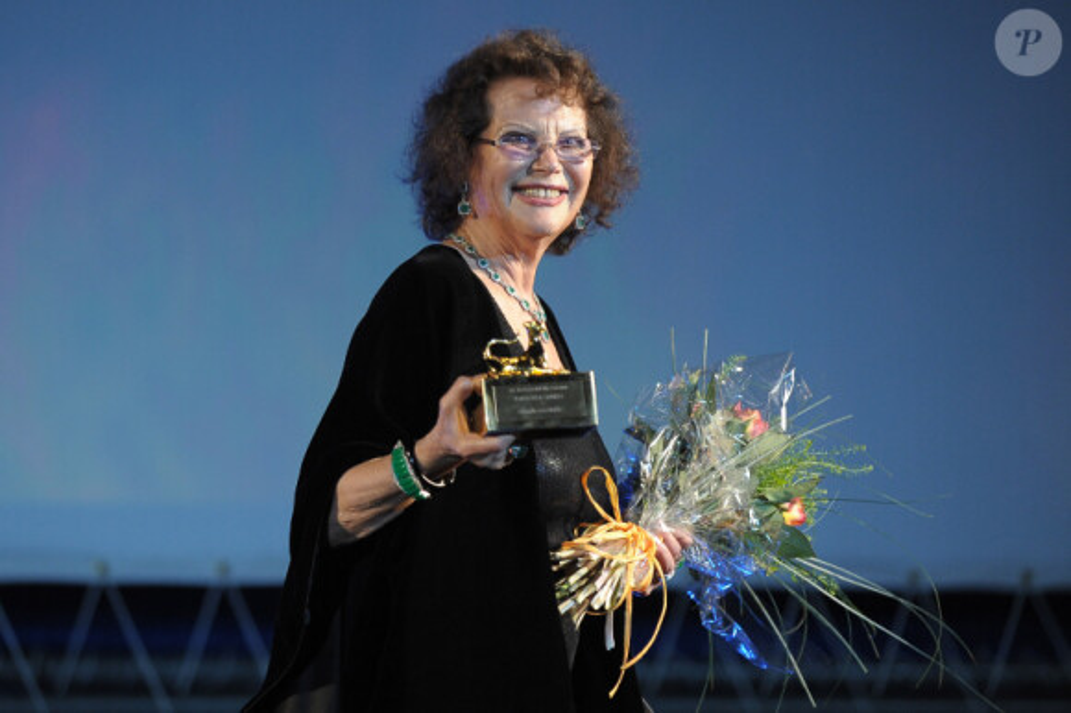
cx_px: 536
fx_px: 4311
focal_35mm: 145
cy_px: 356
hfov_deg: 14.2
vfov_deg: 9.5
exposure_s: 1/250
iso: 1250
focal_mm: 145
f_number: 2.8
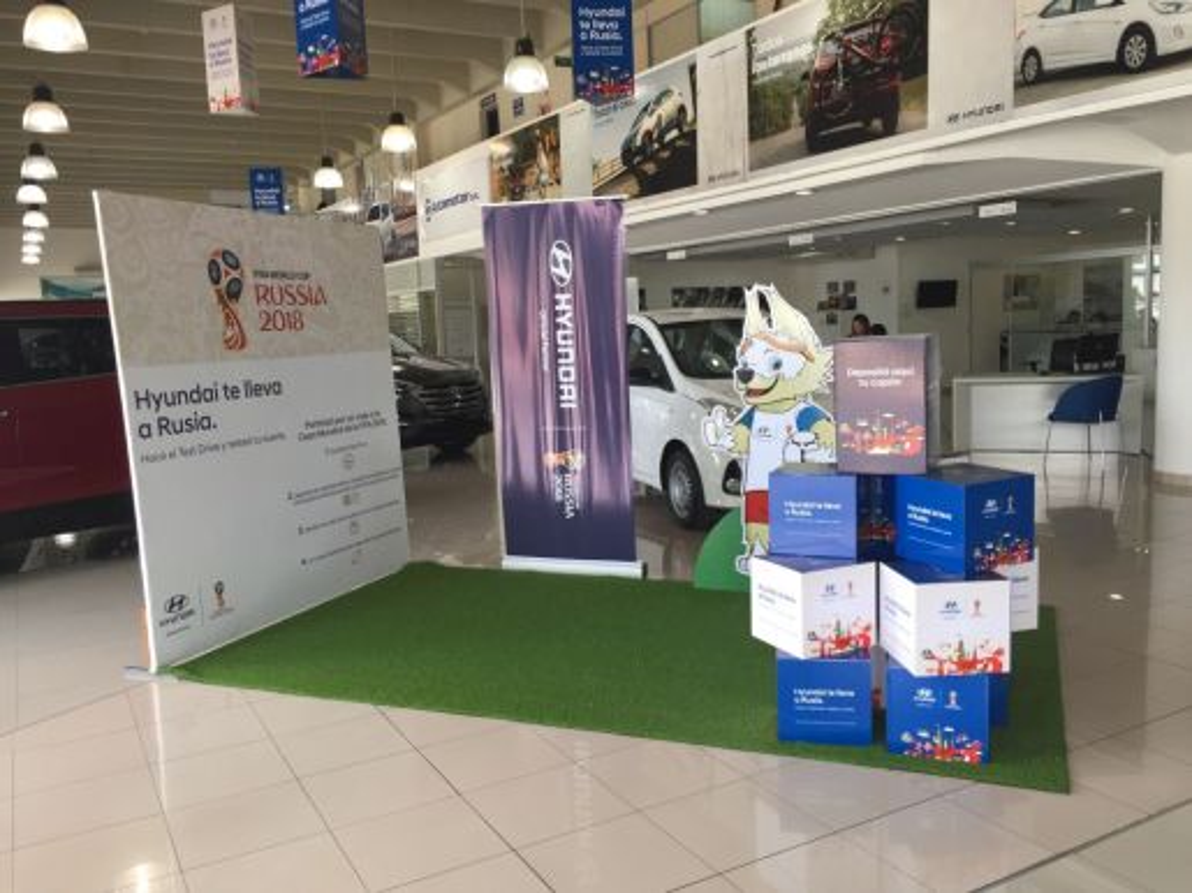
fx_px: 998
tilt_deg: -6.8
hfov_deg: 61.7
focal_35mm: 29
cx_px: 596
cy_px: 446
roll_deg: +1.5
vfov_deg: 48.2
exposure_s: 1/50
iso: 32
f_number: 2.2
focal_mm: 4.15
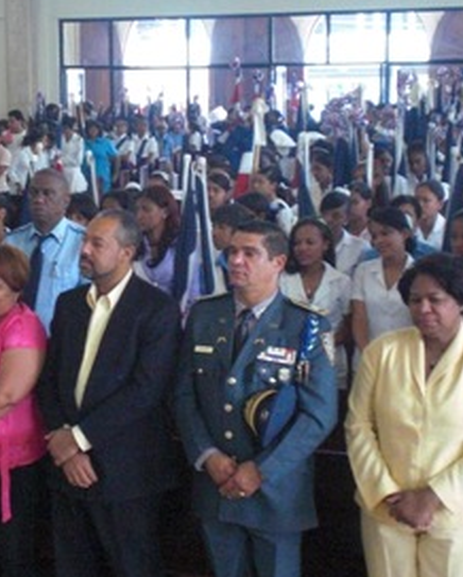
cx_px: 125
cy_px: 255
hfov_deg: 18.6
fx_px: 1403
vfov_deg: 23.3
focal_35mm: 82
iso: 800
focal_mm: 8.44
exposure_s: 1/60
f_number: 3.6
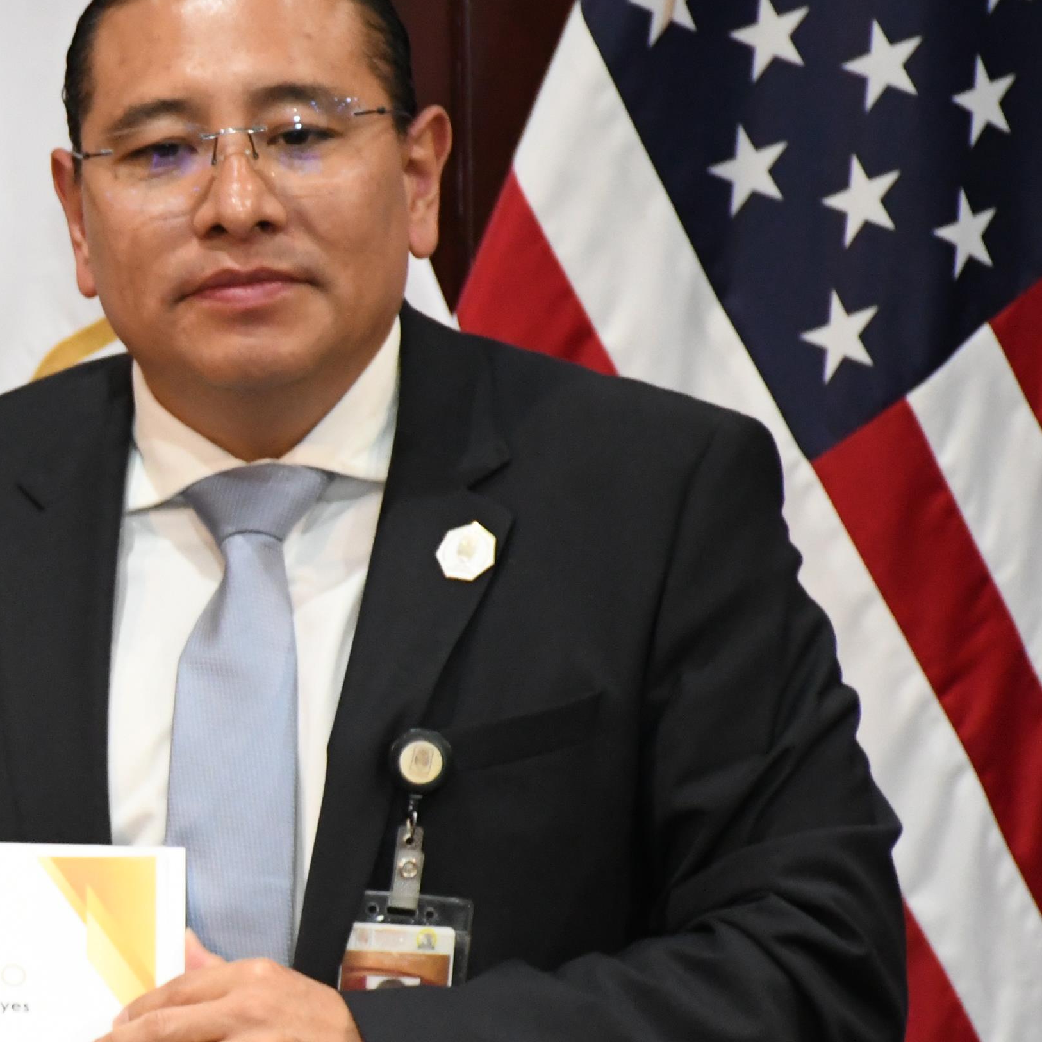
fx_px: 10557
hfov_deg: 5.6
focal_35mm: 310
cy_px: 632
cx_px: -265
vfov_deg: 5.6
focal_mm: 95
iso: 4000
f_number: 5.6
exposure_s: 1/100
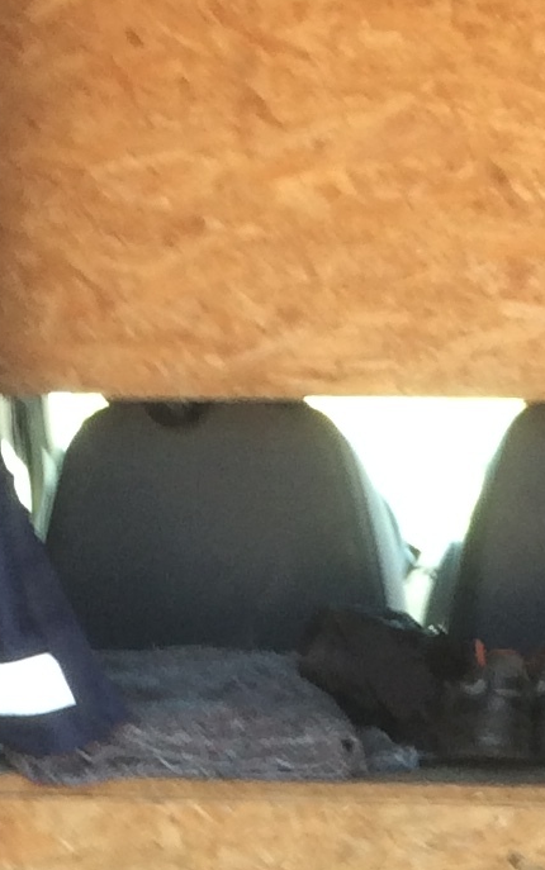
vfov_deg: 13.6
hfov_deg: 9.0
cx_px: 478
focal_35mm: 146
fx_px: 3466
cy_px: 1242
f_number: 2.2
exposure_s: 1/50
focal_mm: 4.15
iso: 40
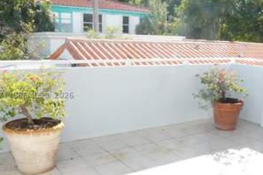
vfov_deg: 31.1
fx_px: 314
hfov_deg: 44.9
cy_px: 94
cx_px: 170
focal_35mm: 43
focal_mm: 18
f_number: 22
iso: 40000
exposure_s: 1/4000
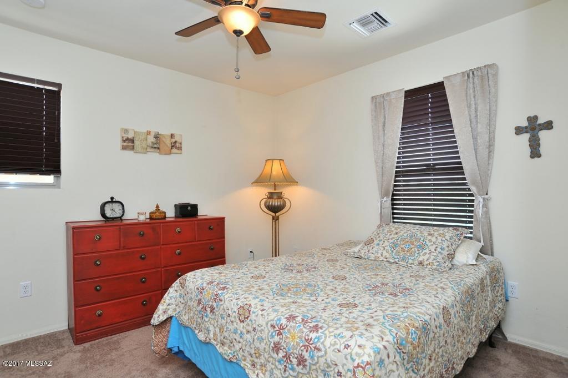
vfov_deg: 67.3
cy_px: 189
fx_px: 284
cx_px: 284
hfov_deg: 90.0
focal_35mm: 18
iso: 640
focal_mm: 18
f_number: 8
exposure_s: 1/40
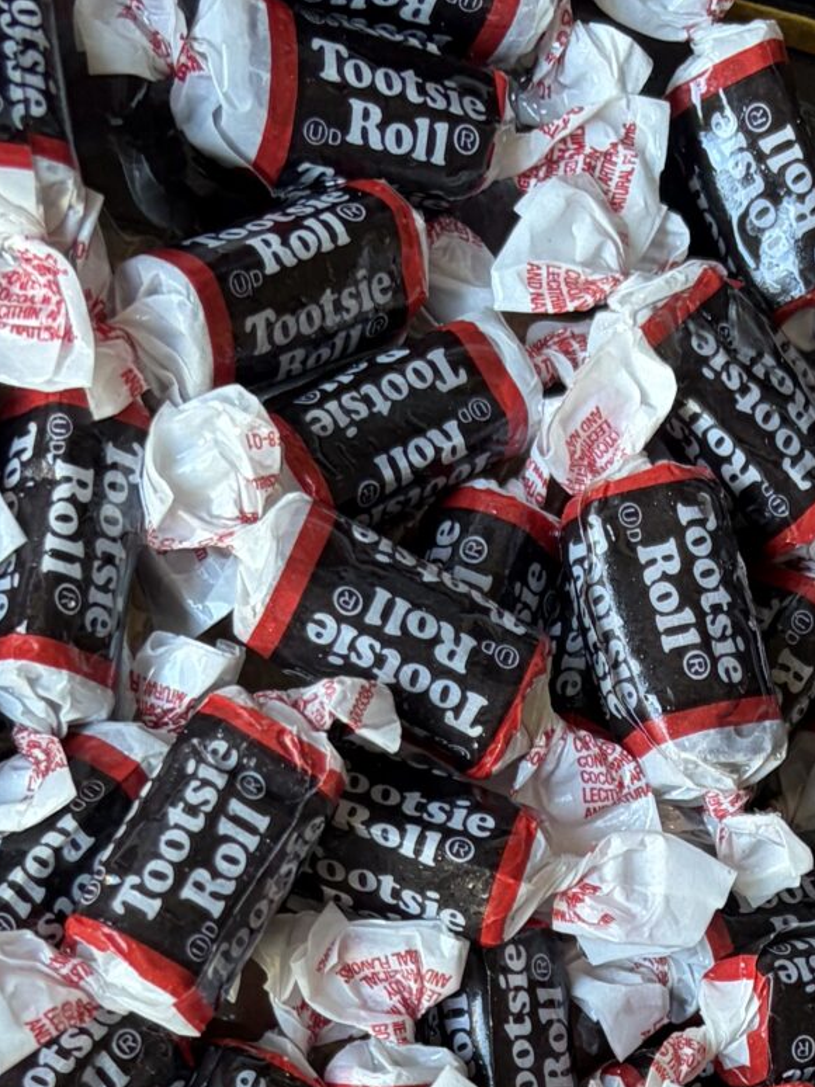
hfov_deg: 16.9
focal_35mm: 86
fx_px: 2701
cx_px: 752
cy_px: 1458
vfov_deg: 20.5
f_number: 1.6
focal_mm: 5.96
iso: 80
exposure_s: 1/60
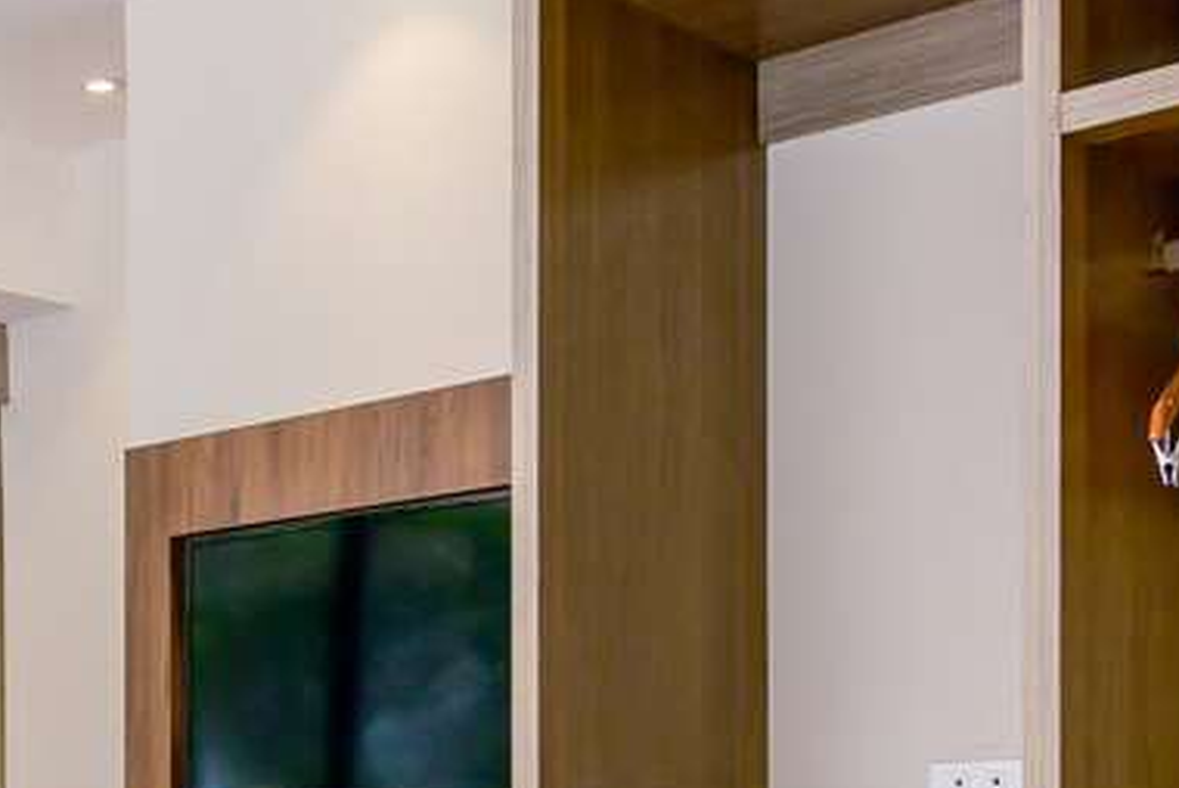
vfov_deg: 18.2
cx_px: 123
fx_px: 2327
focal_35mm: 71
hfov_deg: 27.4
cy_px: 948
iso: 400
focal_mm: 18
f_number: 5.6
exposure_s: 1/160
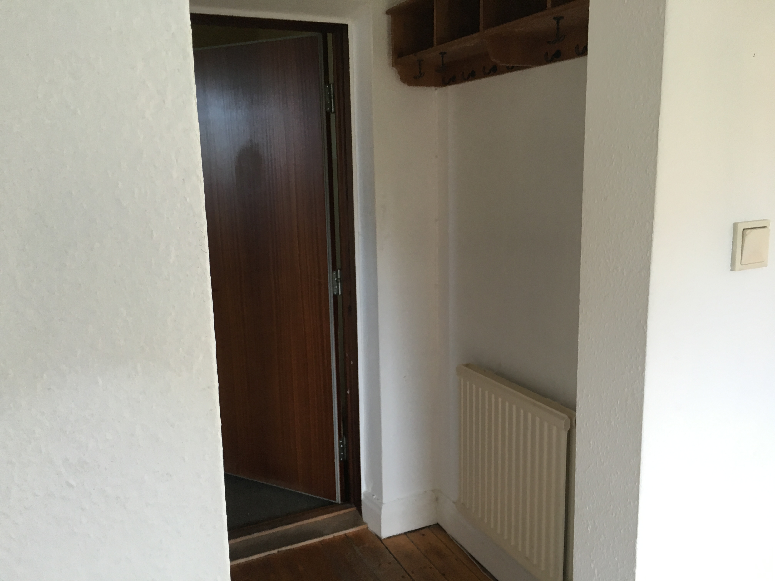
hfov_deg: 61.7
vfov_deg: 48.2
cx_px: 388
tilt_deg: -10.6
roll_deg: +1.1
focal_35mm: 29
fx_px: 649
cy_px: 290
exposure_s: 1/33
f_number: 2.2
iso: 40
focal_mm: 4.15
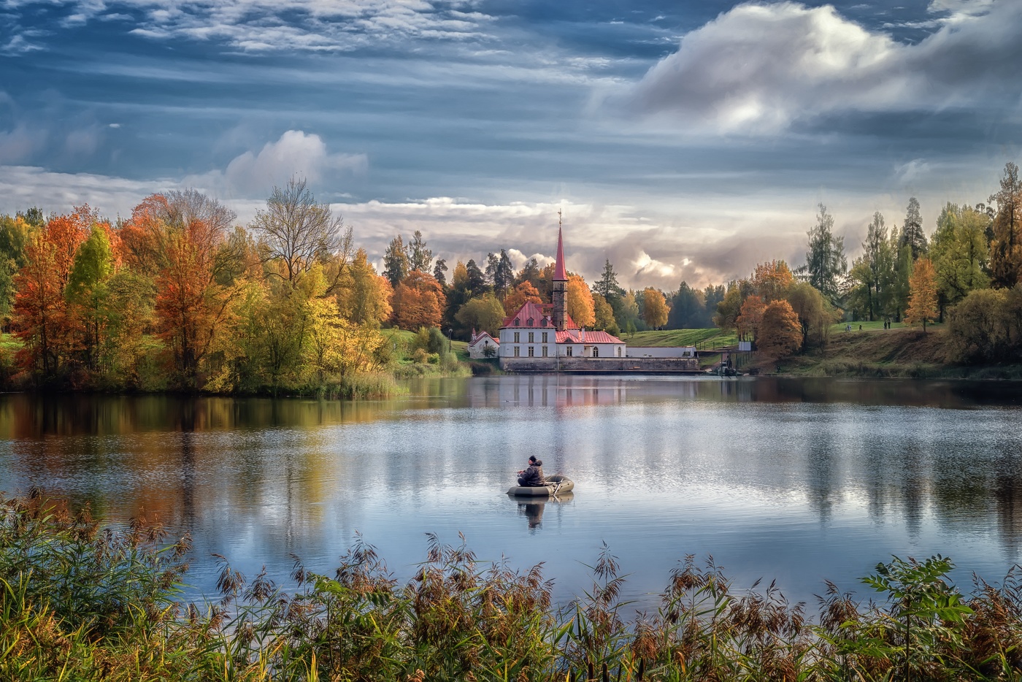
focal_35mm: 58
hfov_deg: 34.5
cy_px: 341
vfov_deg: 23.4
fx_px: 1647
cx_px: 511
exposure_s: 1/200
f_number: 10
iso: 200
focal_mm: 58
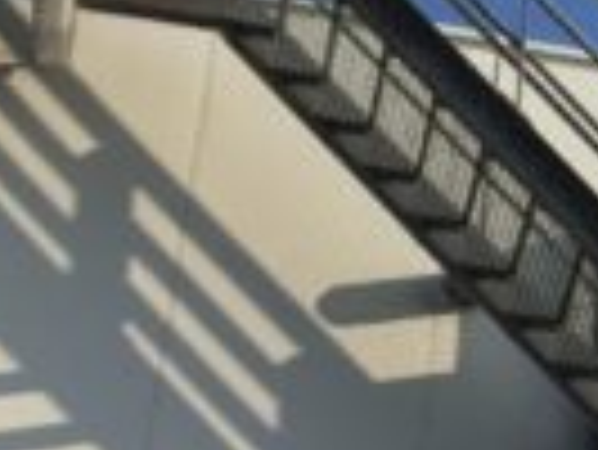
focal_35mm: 157
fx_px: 2715
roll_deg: +3.6
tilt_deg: +31.8
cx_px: 1268
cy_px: 374
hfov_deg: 11.2
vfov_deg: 9.4
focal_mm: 4.15
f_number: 2.2
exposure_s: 1/2198
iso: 32
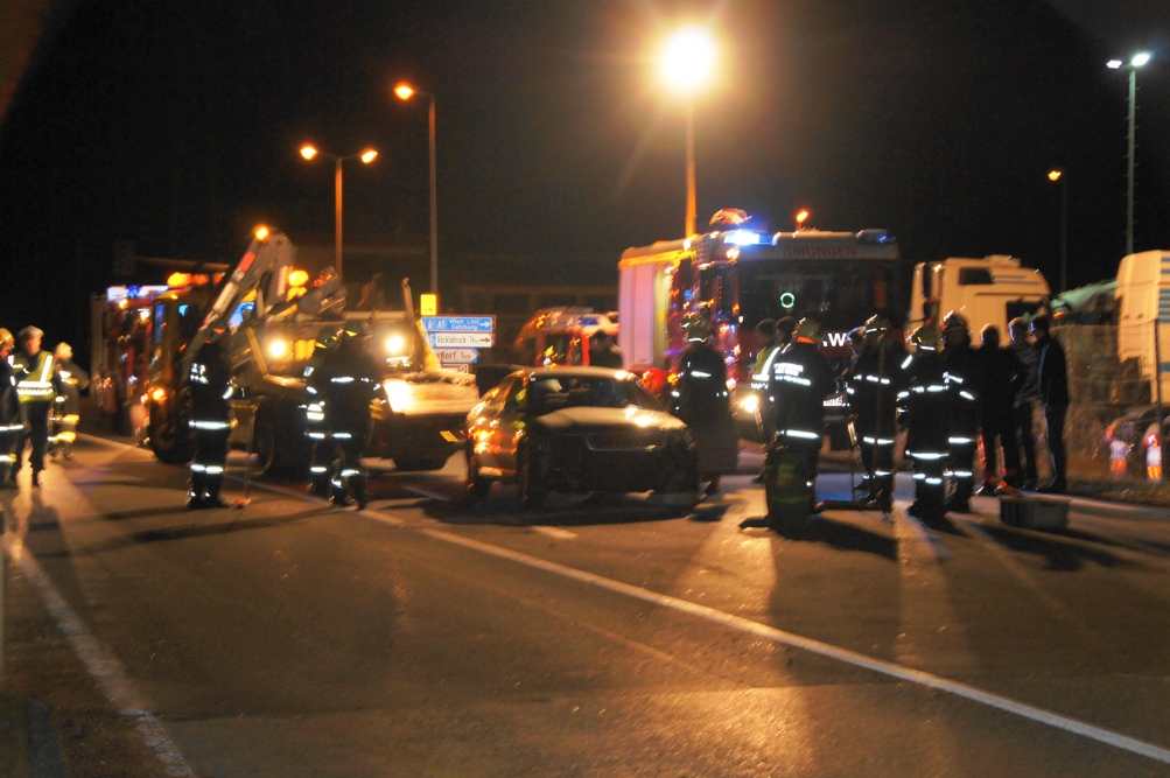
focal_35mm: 75
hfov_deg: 27.0
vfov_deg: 18.2
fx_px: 2435
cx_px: 585
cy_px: 389
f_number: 5
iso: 800
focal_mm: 50
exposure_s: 1/13
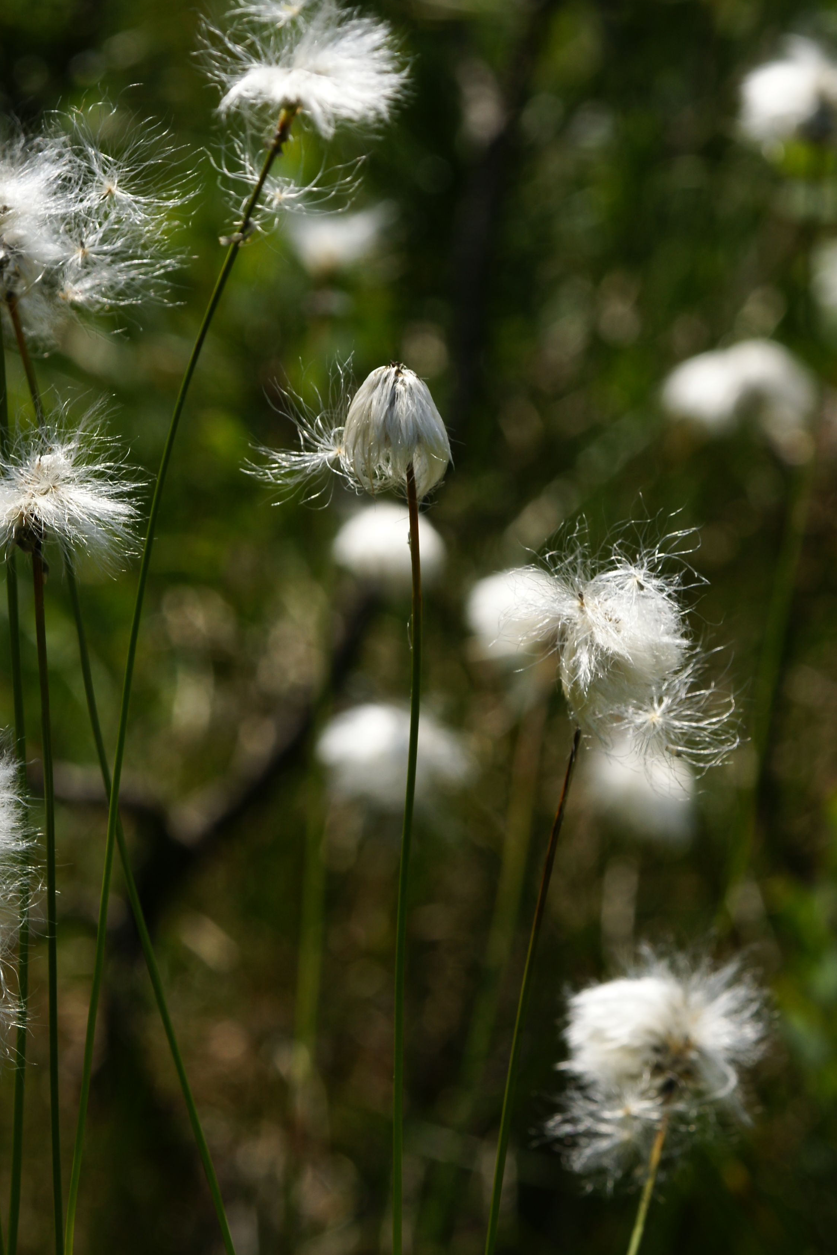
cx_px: 343
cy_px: 486
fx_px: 11929
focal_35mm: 342
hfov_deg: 4.0
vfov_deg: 6.0
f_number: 8
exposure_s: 1/400
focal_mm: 180
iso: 160
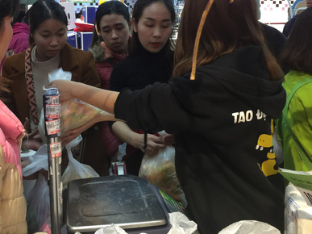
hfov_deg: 39.7
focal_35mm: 48
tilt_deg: -5.3
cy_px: 61
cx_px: 153
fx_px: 432
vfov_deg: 29.8
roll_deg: -0.5
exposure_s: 1/17
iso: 64
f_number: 2.2
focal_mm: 4.15
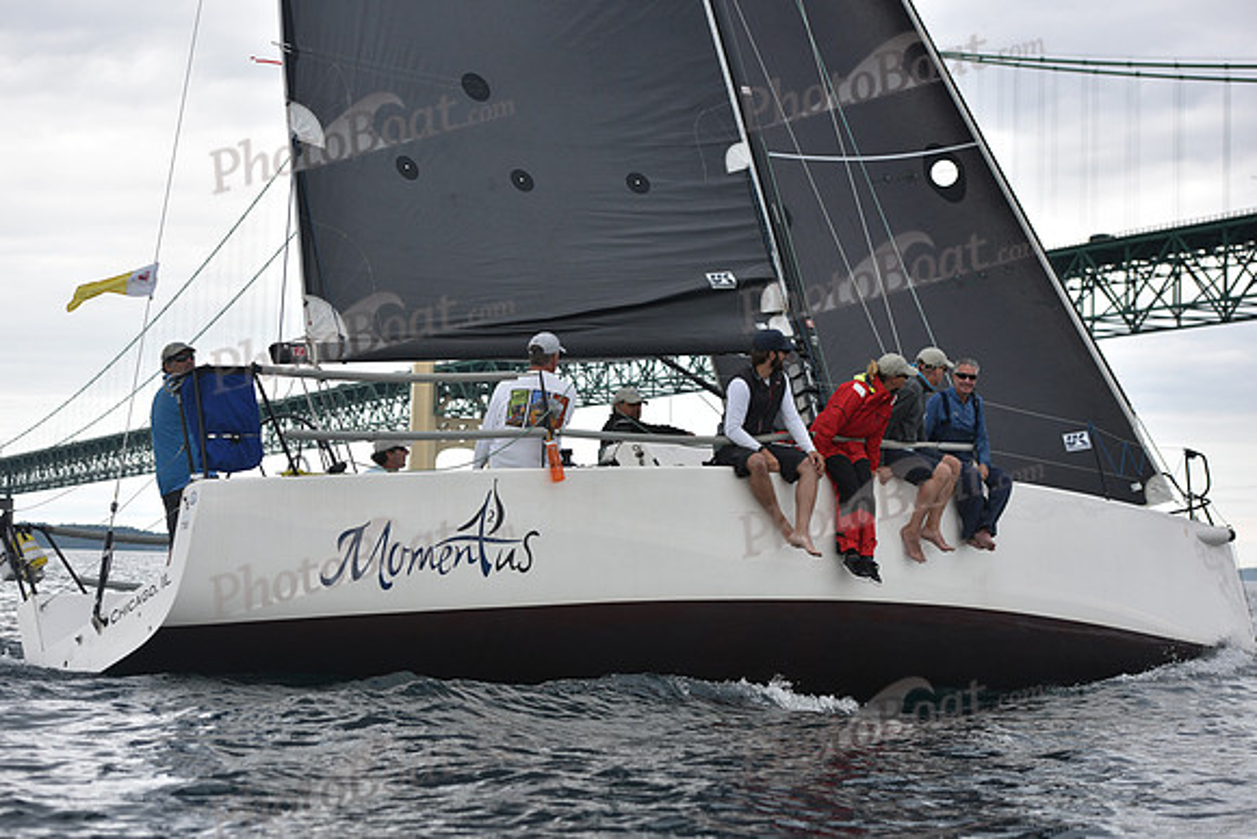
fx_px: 2445
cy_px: 420
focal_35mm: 70
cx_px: 628
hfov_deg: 28.8
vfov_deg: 19.5
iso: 250
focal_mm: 70
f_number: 4.5
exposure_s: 1/800
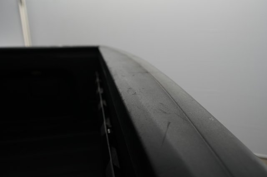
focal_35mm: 28
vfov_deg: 46.4
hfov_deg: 65.5
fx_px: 208
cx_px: 134
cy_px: 88
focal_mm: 28
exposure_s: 1/100
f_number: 5
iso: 1000
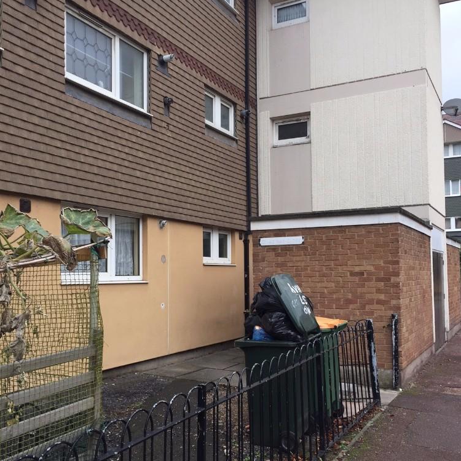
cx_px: 235
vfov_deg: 47.2
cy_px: 245
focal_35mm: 35
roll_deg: +0.8
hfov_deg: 47.2
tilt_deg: +4.0
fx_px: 527
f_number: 2.2
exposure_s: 1/231
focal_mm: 4.15
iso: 32
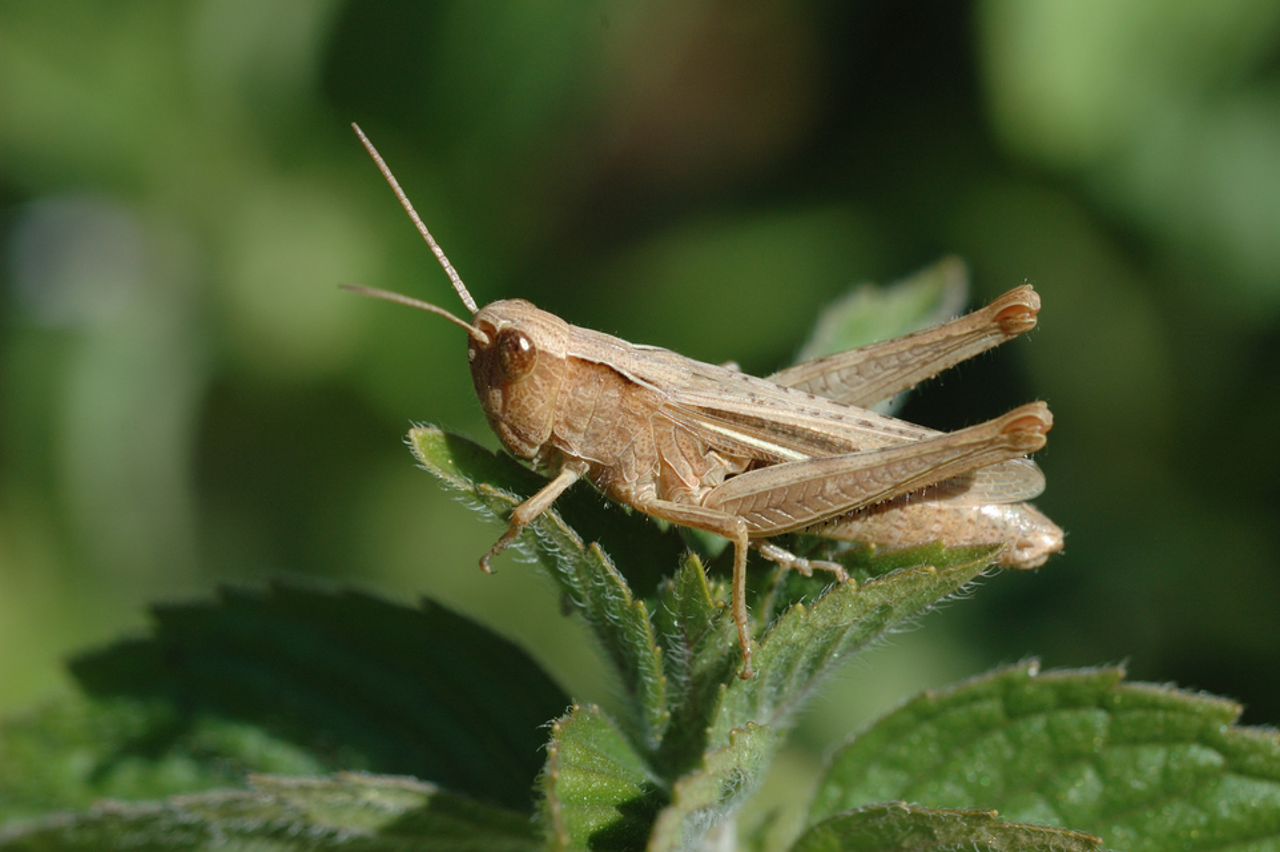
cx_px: 640
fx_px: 7994
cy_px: 426
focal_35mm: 225
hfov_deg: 9.2
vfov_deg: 6.1
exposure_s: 1/250
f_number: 7.1
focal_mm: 150
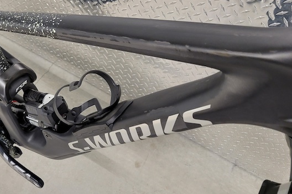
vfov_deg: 32.6
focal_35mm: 41
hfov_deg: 47.3
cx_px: 124
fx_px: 333
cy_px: 103
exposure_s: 1/40
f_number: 1.8
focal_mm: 5.4
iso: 250
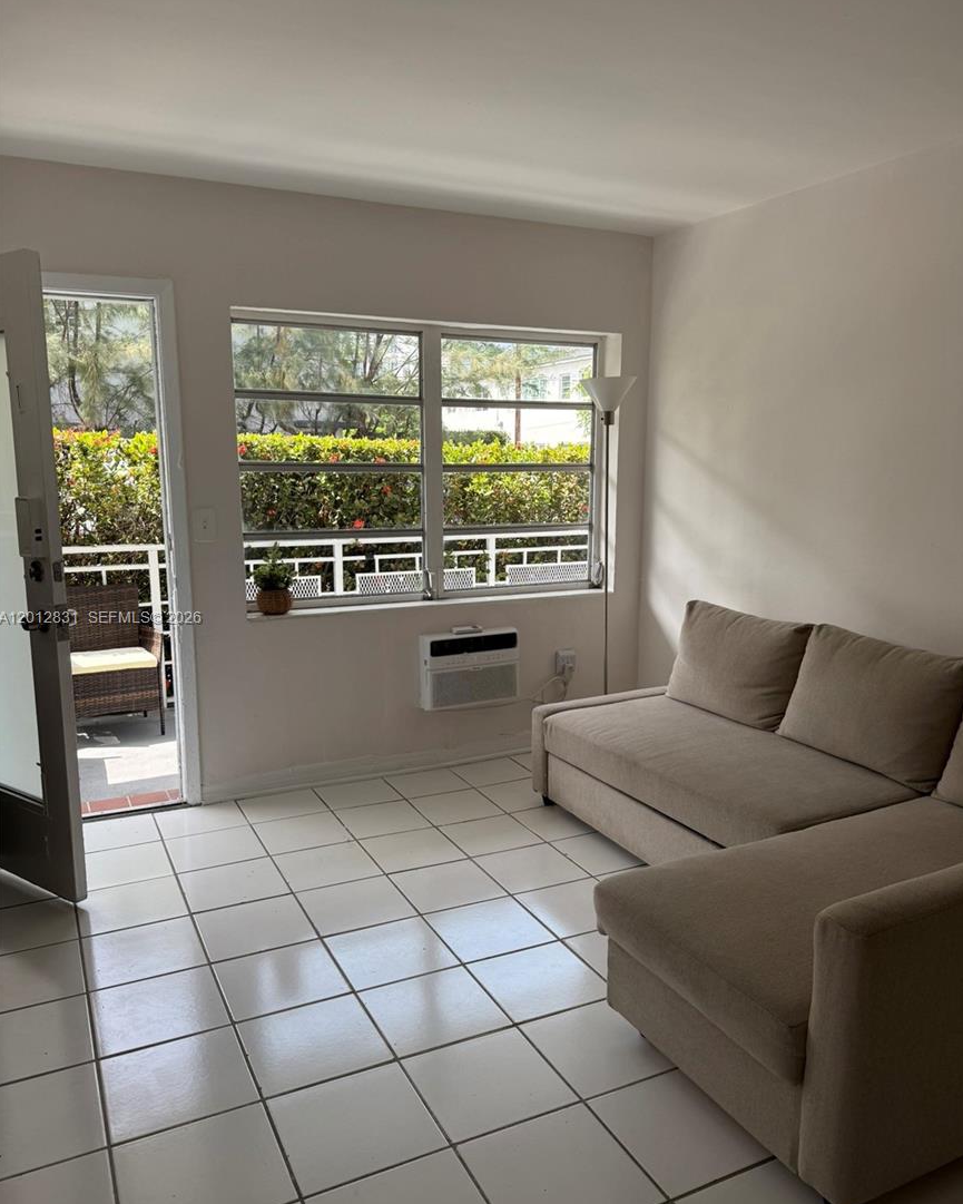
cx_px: 497
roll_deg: -0.7
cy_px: 619
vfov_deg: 66.0
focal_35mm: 26
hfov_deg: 54.9
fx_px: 926
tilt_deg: -9.7
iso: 100
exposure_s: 1/909
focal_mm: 6.76
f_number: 1.78
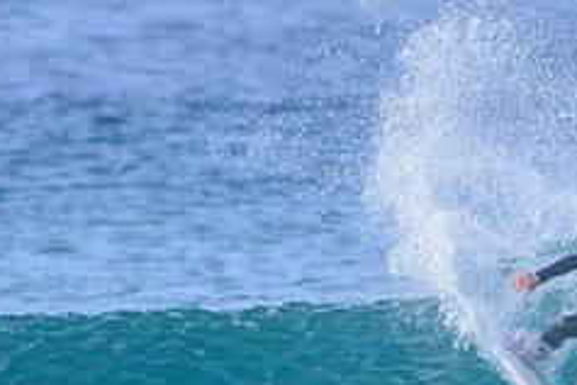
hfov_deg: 0.8
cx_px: 599
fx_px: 39169
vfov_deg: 0.6
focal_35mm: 2444
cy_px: 452
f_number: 11
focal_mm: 1000
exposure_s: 1/2000
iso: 2000
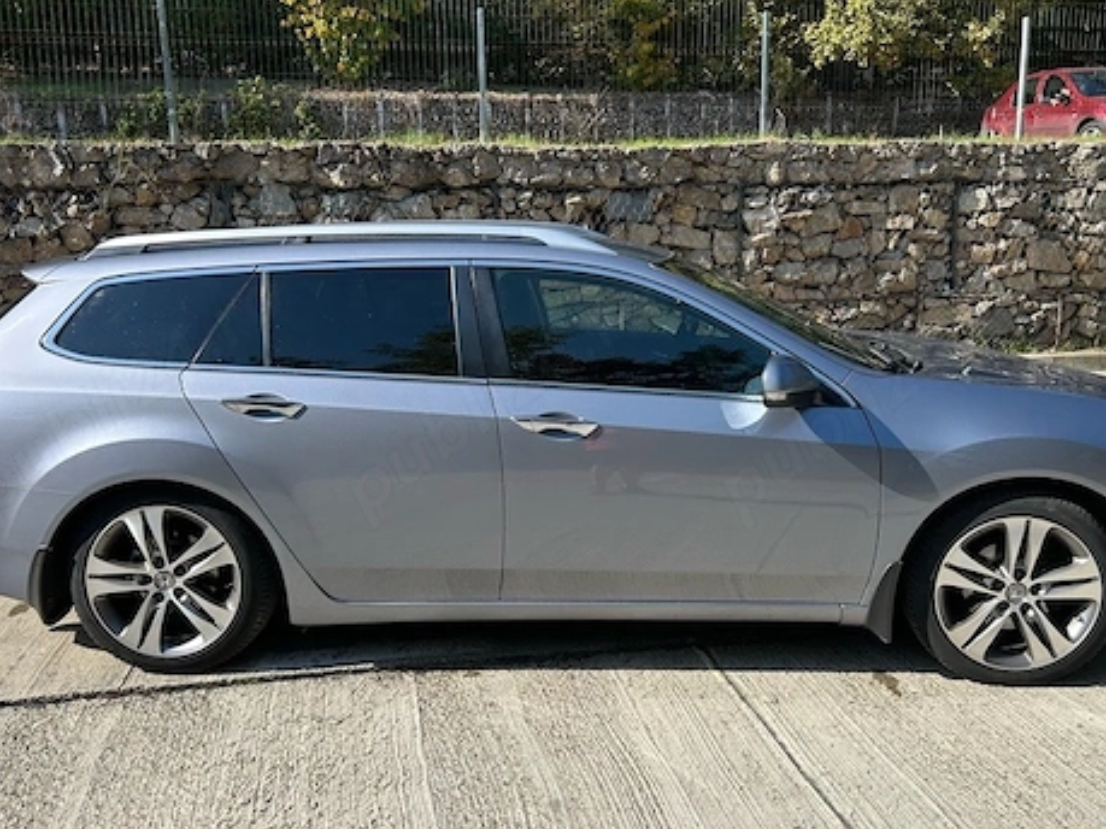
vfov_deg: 41.8
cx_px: 598
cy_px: 407
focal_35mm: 34
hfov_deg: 53.9
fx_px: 1086
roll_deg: +1.0
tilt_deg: -9.3
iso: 50
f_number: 1.5
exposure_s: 1/2513
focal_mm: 5.7
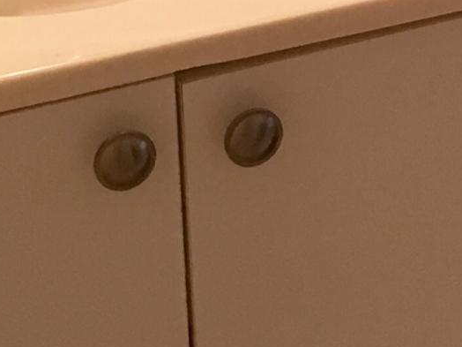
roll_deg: +0.4
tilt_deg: -8.0
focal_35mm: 166
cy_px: -492
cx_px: 760
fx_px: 2216
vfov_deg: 8.2
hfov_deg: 11.3
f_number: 2.2
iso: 40
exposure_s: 1/15
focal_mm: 4.15
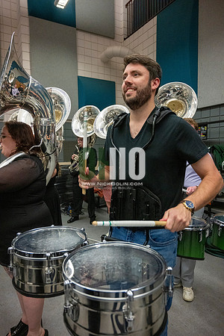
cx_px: 112
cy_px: 168
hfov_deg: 53.1
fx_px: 224
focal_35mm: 24
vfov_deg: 73.7
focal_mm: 24
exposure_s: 1/500
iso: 10000
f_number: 4
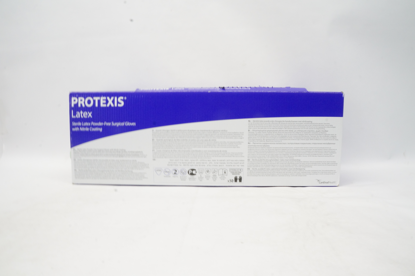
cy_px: 138
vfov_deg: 47.8
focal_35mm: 27
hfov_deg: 67.4
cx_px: 208
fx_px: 311
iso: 1600
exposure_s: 1/13
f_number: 18
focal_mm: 18
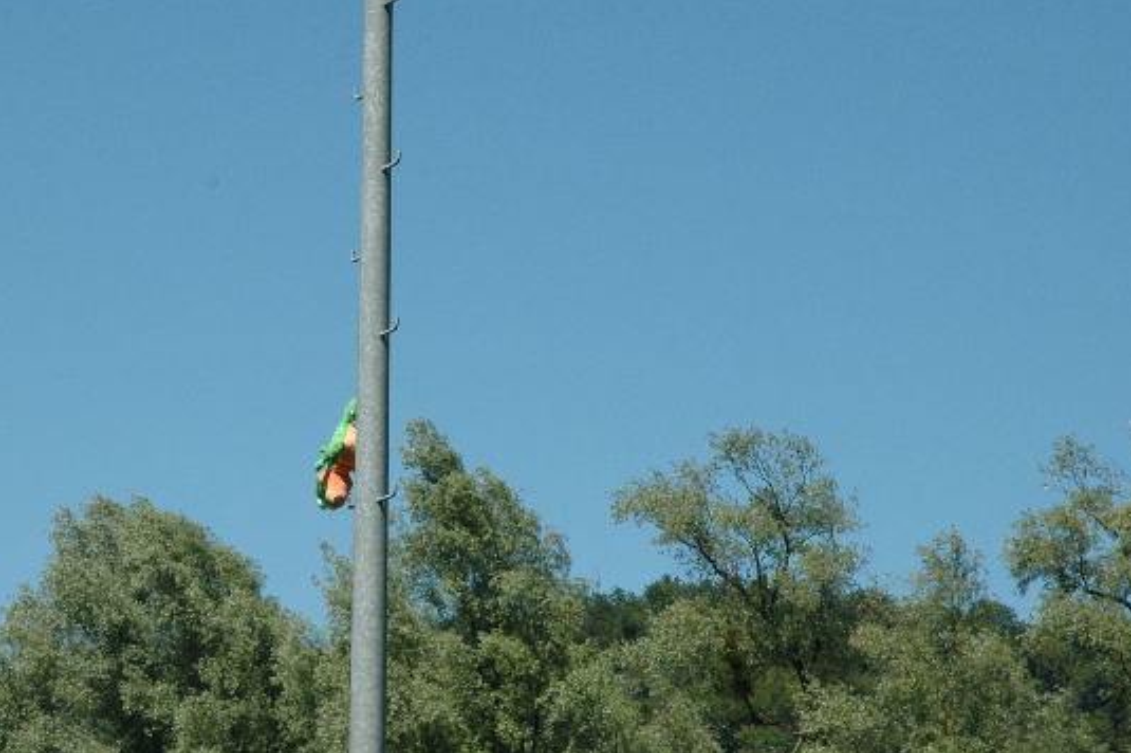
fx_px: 4929
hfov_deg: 13.1
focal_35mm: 157
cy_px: 474
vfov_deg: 8.7
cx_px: 368
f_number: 13
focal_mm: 70
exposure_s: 1/640
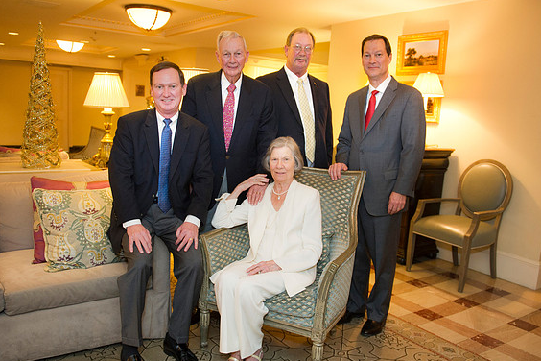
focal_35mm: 32
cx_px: 267
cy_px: 189
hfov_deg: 58.7
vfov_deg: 41.1
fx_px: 481
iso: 1250
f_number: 3.2
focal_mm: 26
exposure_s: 1/60
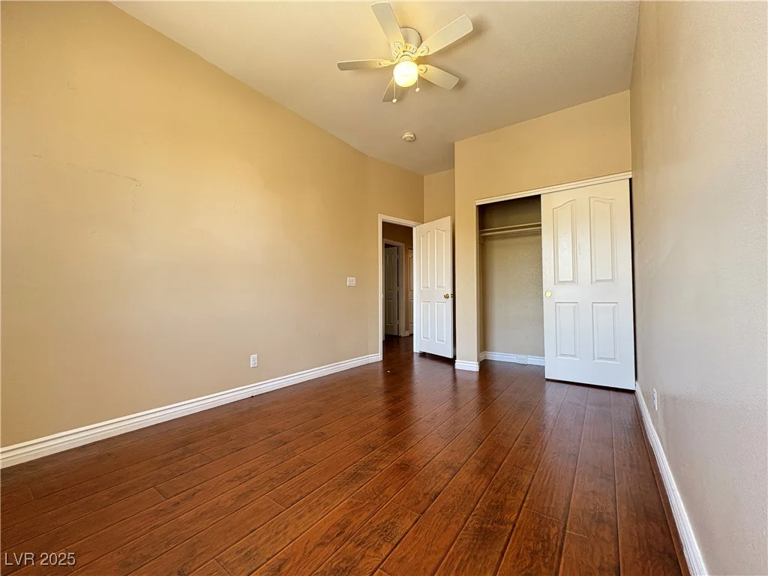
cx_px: 384
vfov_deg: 85.7
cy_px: 288
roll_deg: +0.2
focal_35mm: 14
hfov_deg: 102.1
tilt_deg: +1.8
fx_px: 311
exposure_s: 1/99
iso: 200
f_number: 2.2
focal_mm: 2.22
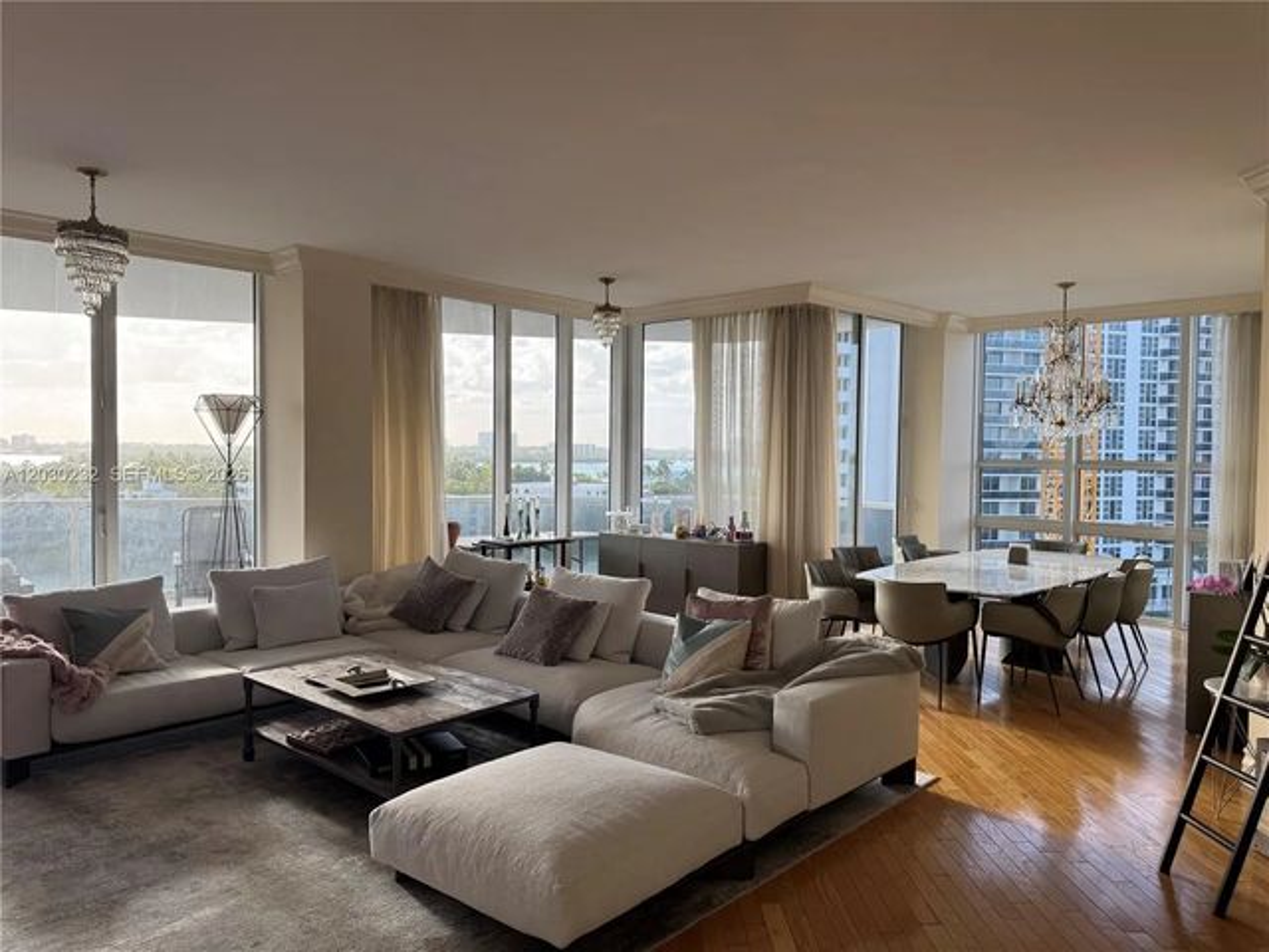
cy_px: 476
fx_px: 880
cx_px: 634
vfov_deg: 56.8
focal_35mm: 24
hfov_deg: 71.6
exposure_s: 1/225
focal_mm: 6.76
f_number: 1.78
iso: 64
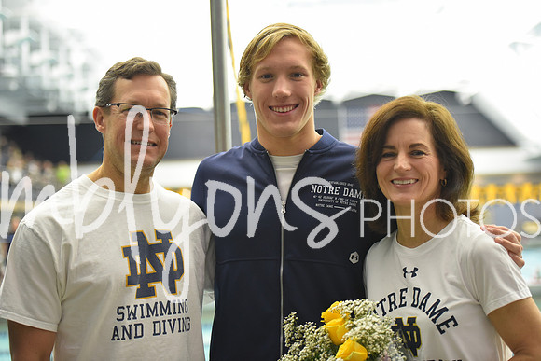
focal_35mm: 70
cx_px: 270
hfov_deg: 28.8
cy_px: 180
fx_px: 1052
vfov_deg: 19.5
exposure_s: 1/500
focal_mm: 70
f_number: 2.8
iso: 3200
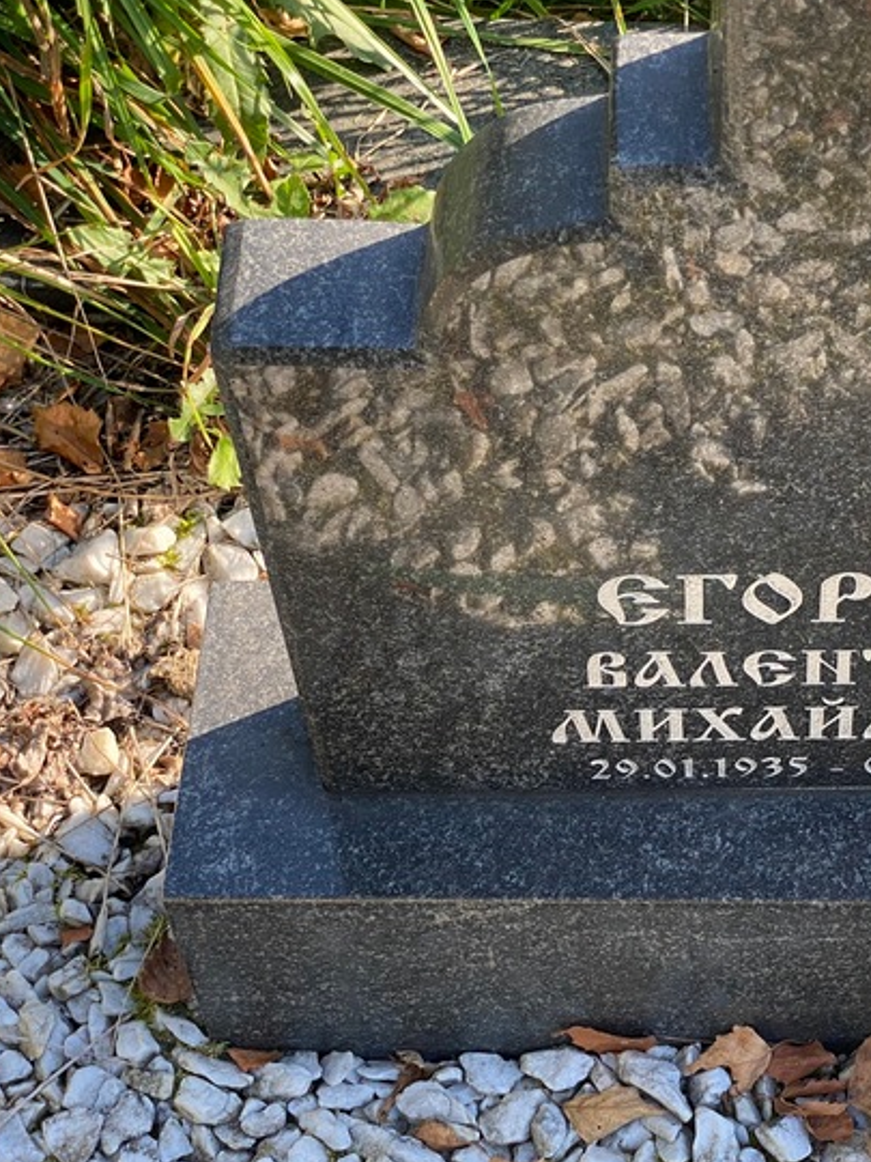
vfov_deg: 25.3
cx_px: 832
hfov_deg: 18.7
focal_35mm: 77
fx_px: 2583
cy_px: 615
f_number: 2
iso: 20
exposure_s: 1/300
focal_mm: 6
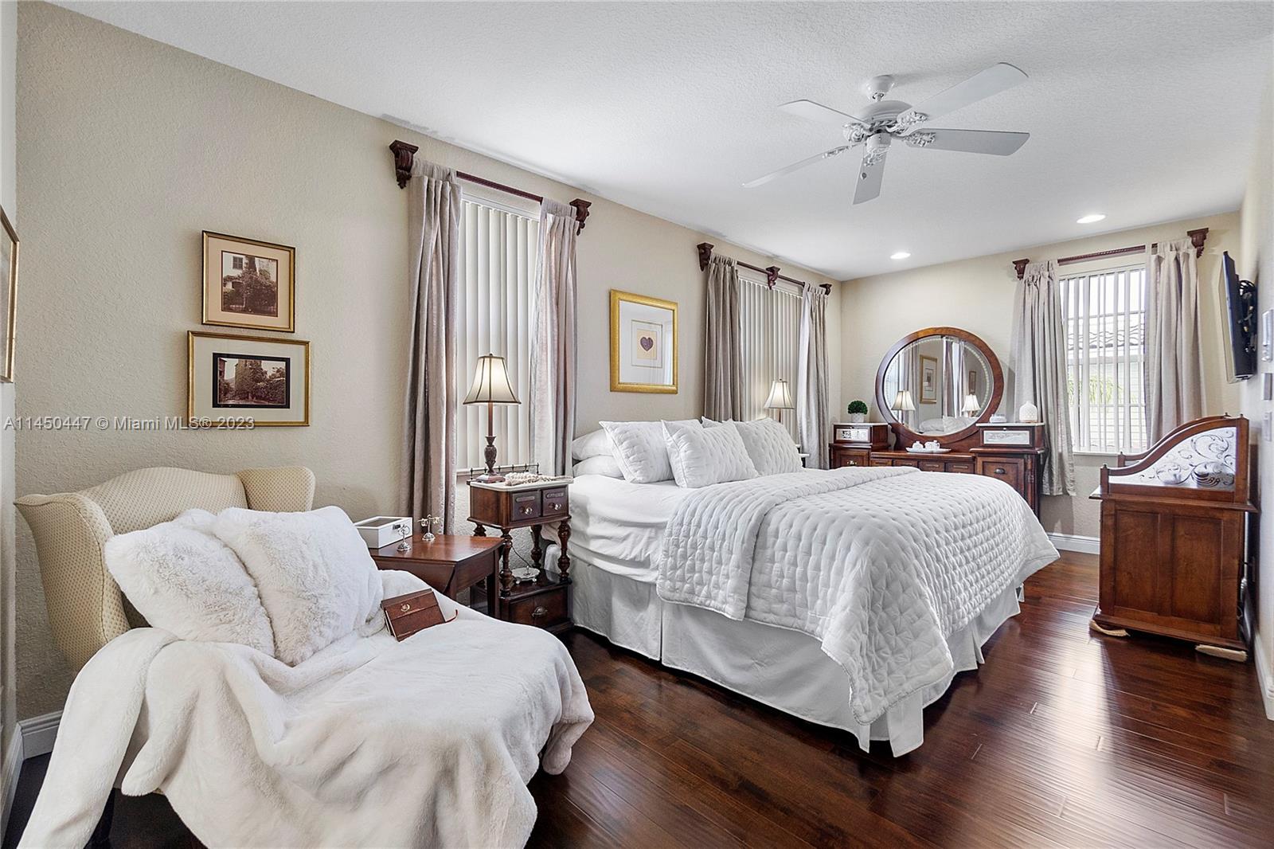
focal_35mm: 15
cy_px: 424
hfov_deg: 100.4
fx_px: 531
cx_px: 637
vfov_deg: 77.3
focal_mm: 10
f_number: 8
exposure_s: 1/25
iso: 250
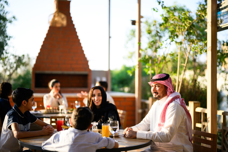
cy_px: 76
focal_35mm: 50
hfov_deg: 39.6
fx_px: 317
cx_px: 114
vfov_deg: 27.0
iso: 200
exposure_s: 1/2000
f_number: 1.2
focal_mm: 50
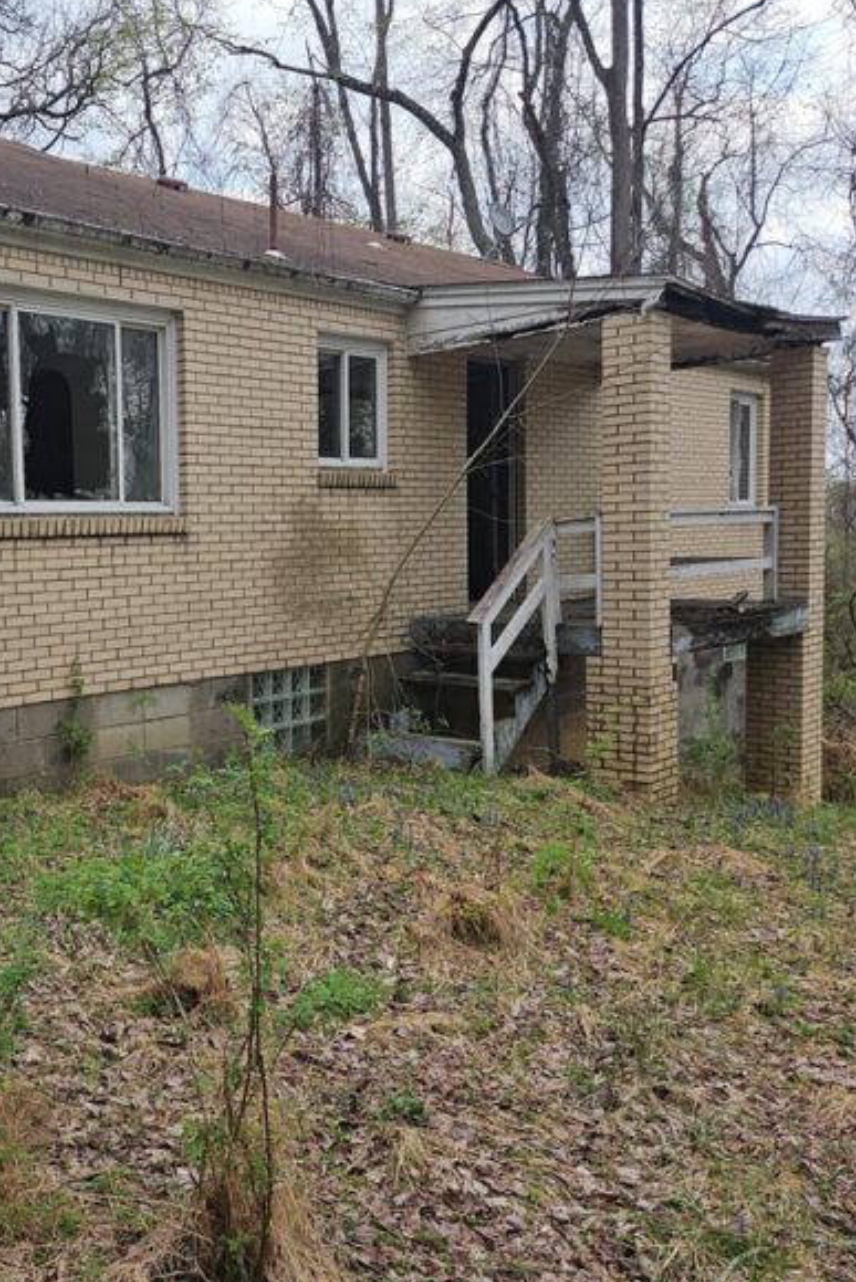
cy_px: 630
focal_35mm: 33
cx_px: 80
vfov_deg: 57.2
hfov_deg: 37.3
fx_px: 1176
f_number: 1.8
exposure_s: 1/848
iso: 25
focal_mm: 5.4
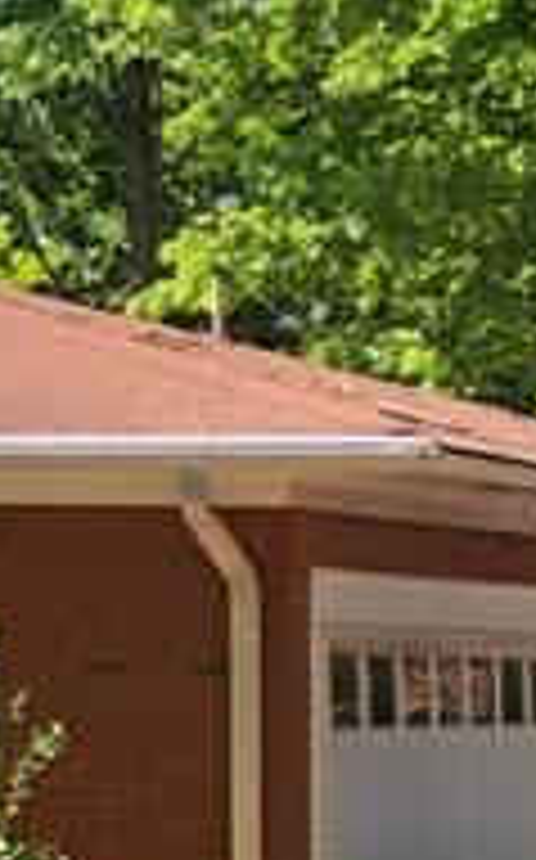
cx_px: -1423
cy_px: 351
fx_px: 3725
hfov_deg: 6.8
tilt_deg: +5.6
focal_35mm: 159
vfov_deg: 13.2
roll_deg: -1.1
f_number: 1.8
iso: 20
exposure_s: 1/303
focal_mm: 3.99
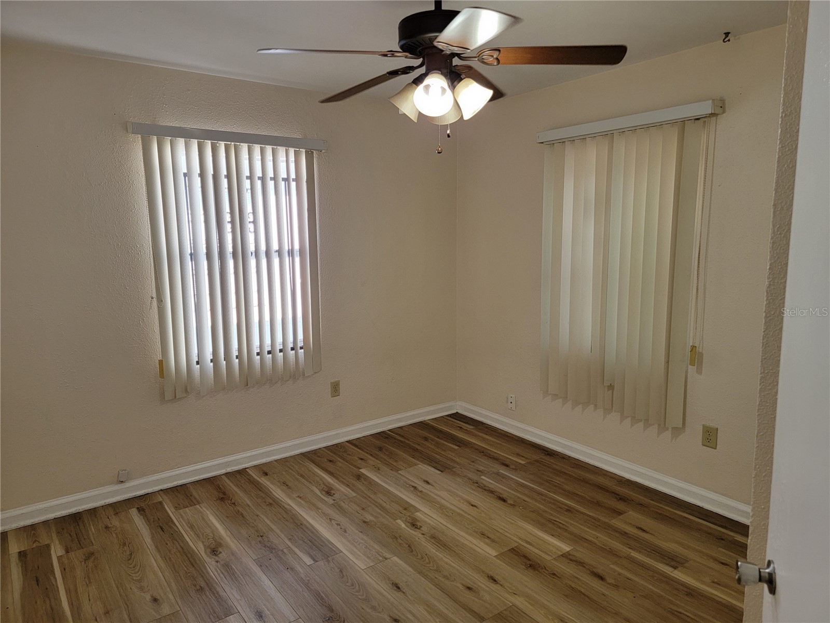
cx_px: 415
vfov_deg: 56.8
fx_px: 575
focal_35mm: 24
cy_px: 312
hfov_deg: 71.6
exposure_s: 1/120
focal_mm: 6.7
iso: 160
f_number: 1.8
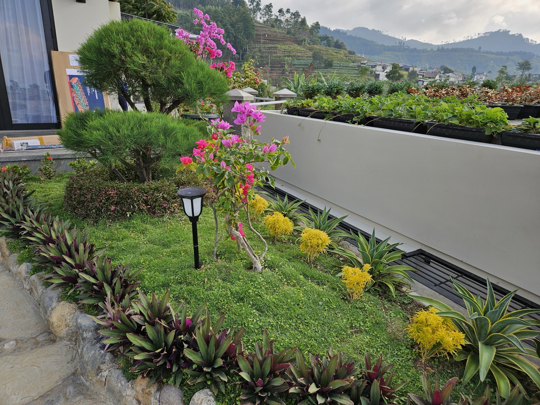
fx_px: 359
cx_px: 270
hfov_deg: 73.9
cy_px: 202
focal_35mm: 23
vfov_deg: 58.9
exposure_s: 1/494
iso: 25
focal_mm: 5.4
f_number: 1.8
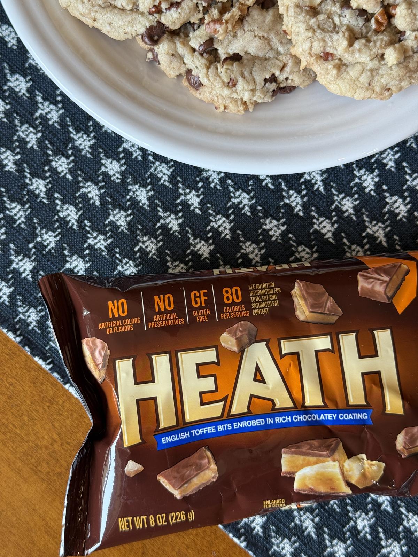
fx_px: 773
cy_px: 278
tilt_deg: -82.6
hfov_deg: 30.3
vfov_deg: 39.7
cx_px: 209
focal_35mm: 48
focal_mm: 6.76
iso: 64
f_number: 1.78
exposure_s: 1/120
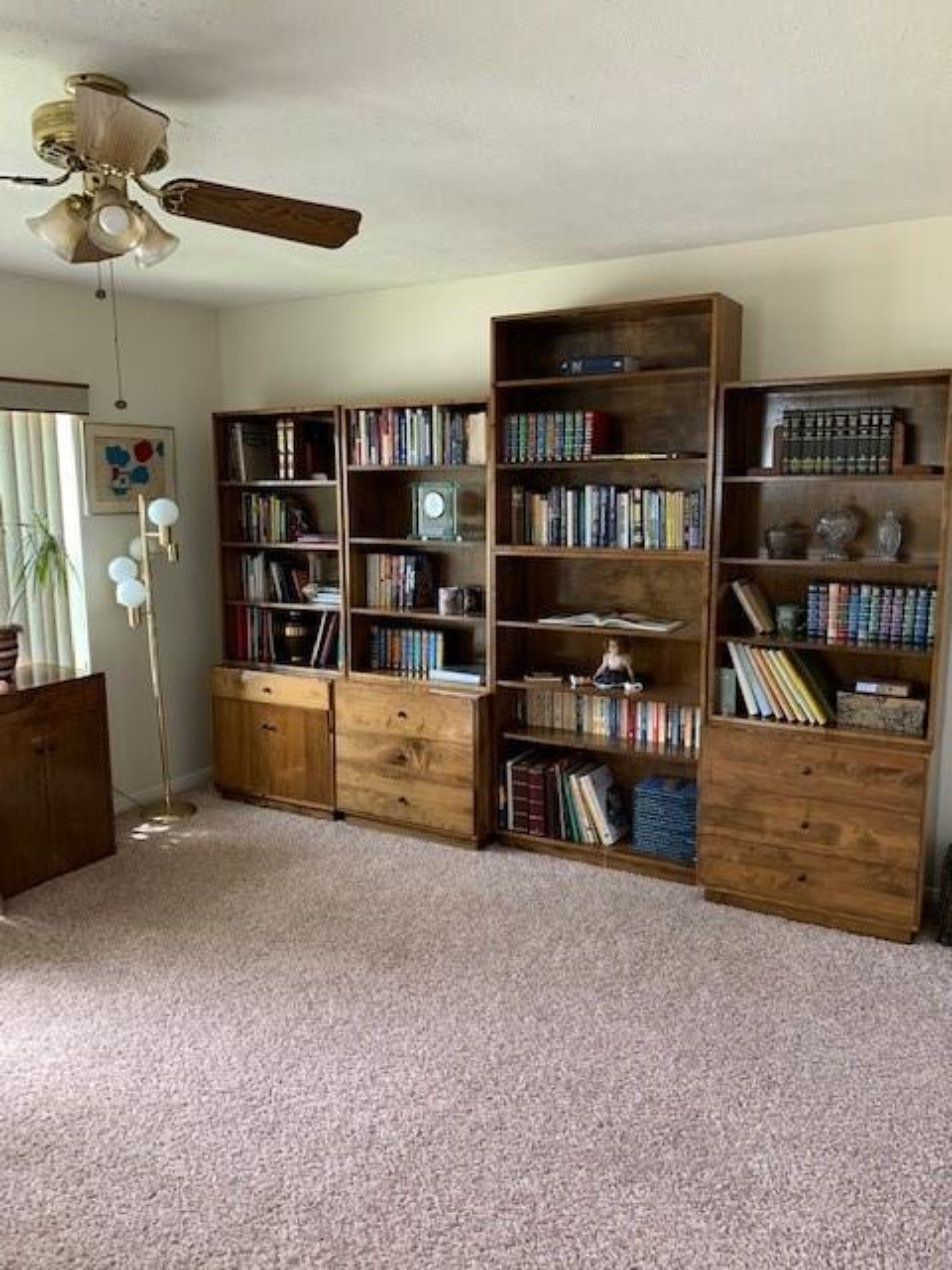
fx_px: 953
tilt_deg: -7.7
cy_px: 635
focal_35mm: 26
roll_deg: +0.5
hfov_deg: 53.1
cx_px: 476
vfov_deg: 67.3
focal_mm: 4.25
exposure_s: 1/60
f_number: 1.8
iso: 160
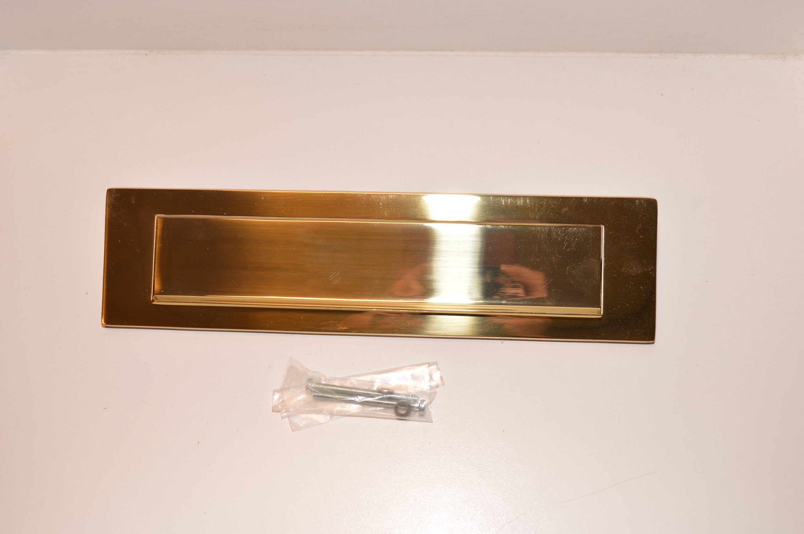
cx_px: 402
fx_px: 803
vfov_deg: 36.8
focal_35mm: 36
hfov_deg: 53.2
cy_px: 267
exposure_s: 1/80
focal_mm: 24
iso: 220
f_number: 5.6
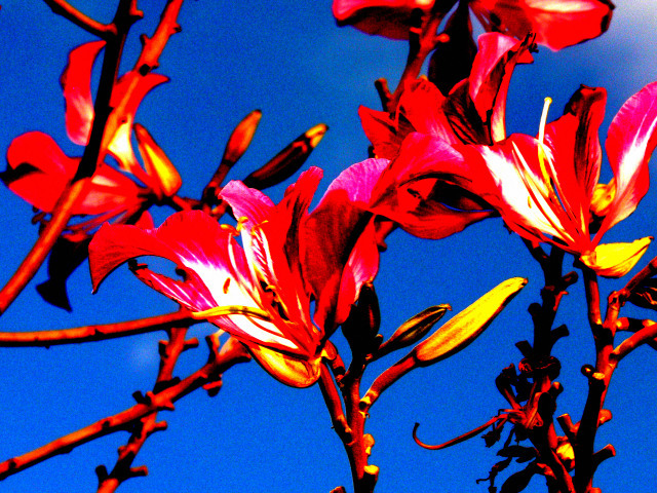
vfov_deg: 7.1
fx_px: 3967
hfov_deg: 9.5
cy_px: 246
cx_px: 328
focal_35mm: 209
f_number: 5.6
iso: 80
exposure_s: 1/200
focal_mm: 34.6
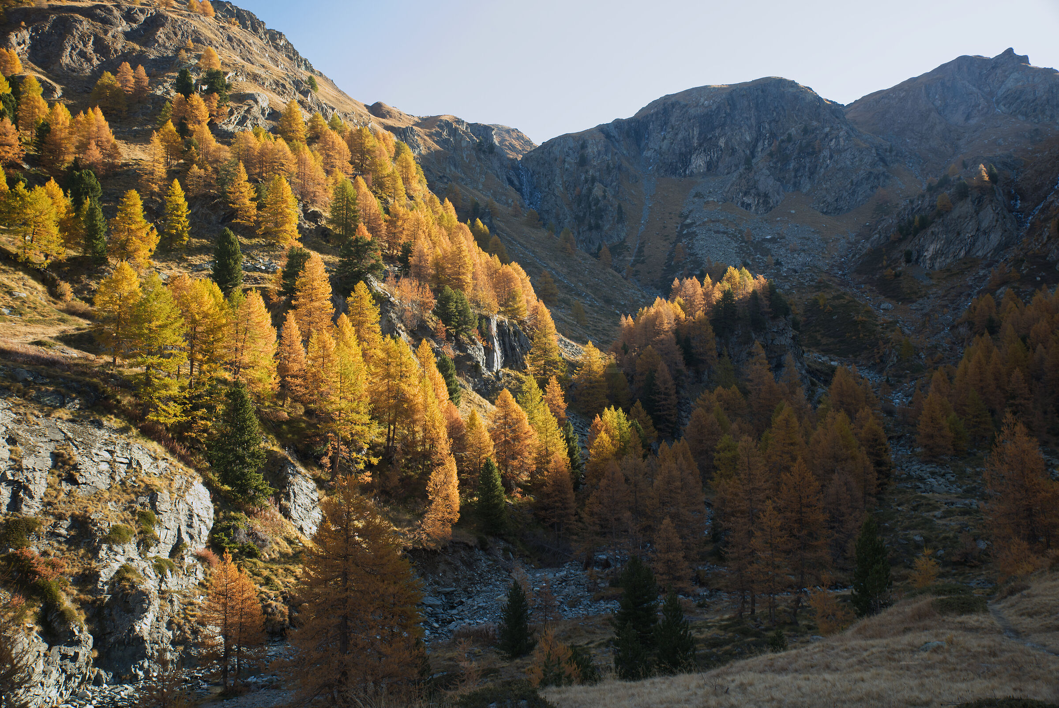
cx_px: 530
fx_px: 1001
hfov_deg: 55.8
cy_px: 354
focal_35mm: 34
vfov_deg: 38.9
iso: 250
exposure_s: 1/15
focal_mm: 34
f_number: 11
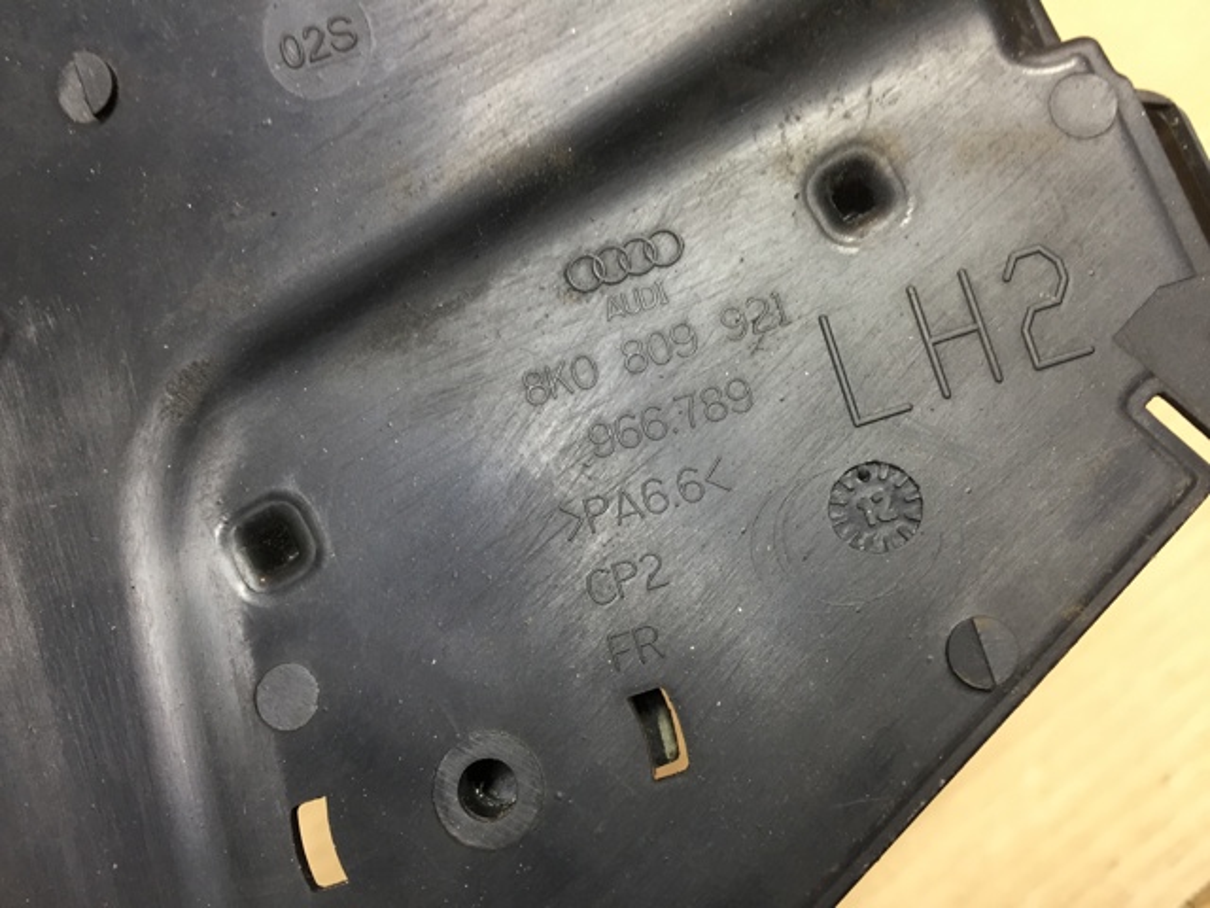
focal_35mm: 29
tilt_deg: -52.8
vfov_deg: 48.2
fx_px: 1014
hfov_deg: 61.7
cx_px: 605
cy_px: 454
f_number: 2.2
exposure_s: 1/33
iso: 125
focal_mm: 4.15
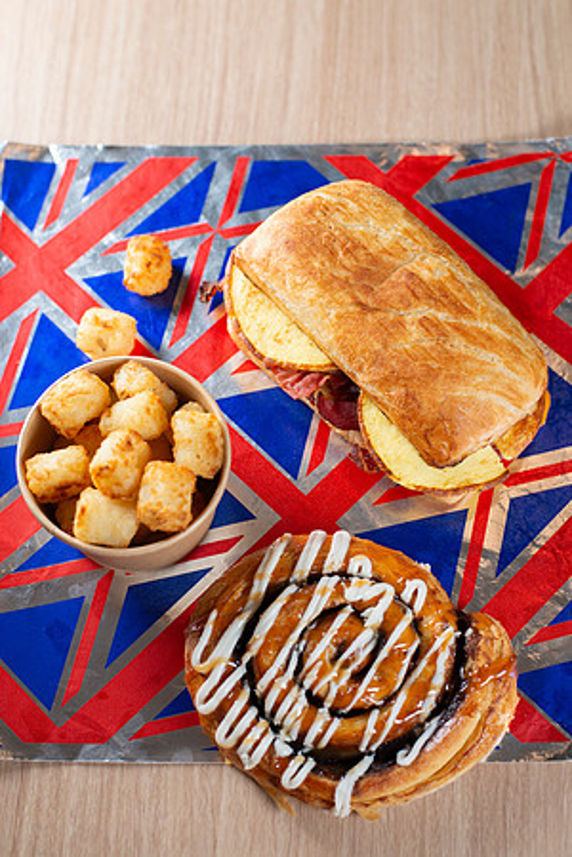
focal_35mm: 50
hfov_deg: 27.0
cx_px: 286
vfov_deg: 39.6
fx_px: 1192
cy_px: 428
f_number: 4
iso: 100
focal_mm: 50
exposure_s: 1/200
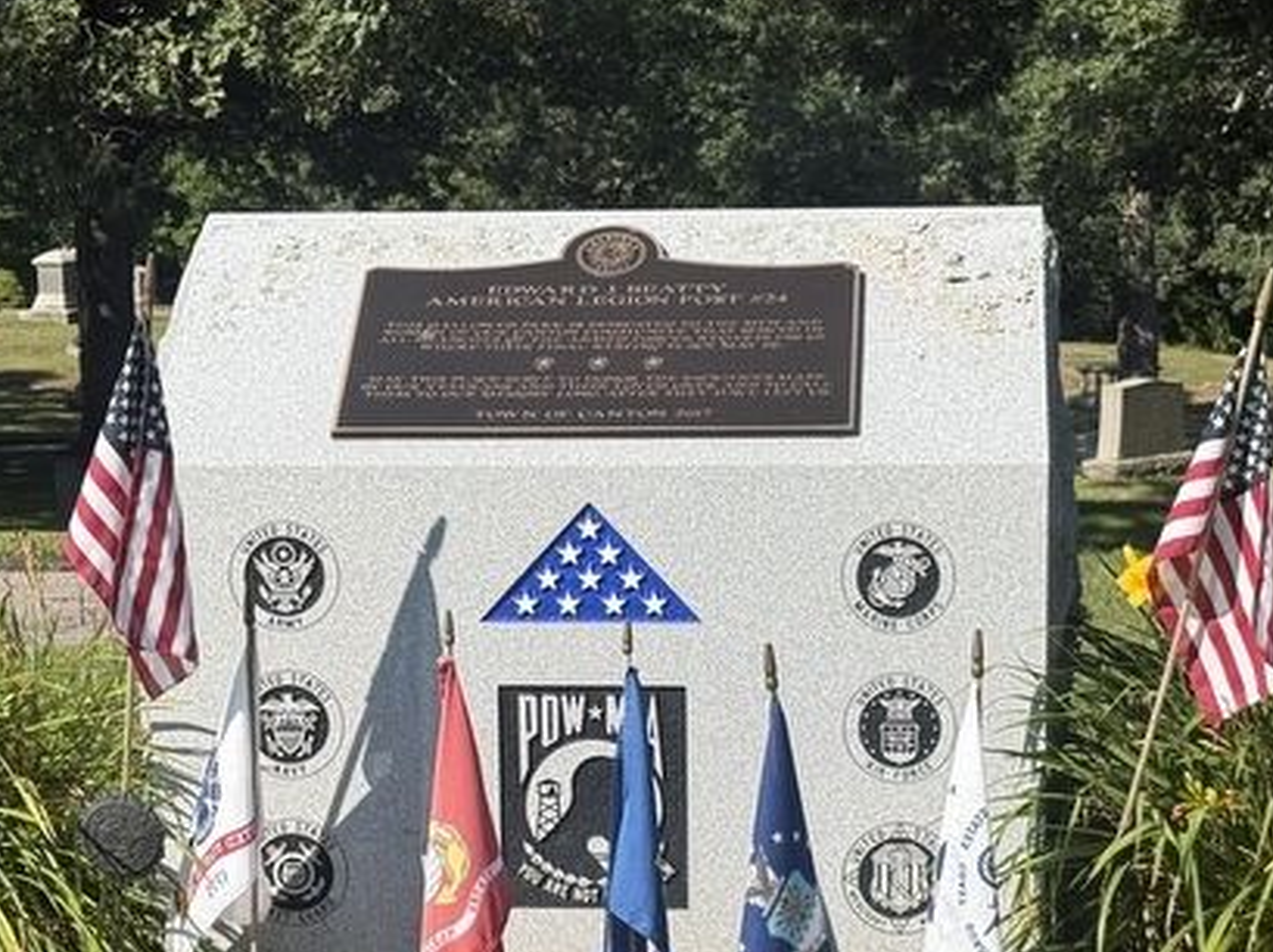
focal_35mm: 94
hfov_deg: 20.9
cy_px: 644
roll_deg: +0.7
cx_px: 626
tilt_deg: -10.5
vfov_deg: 15.7
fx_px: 3454
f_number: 1.78
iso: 64
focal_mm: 6.76
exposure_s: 1/4878
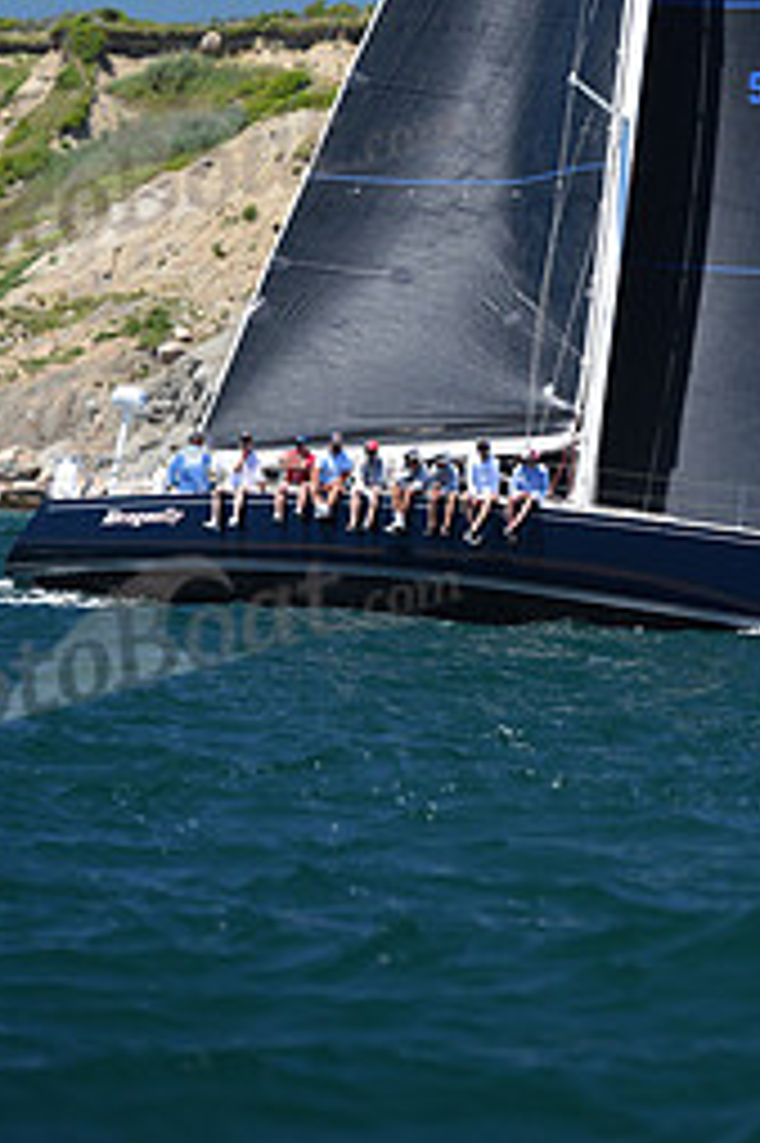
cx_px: 695
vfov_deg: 6.4
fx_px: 10146
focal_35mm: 320
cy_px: -104
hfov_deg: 4.3
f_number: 4
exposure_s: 1/800
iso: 250
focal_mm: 140
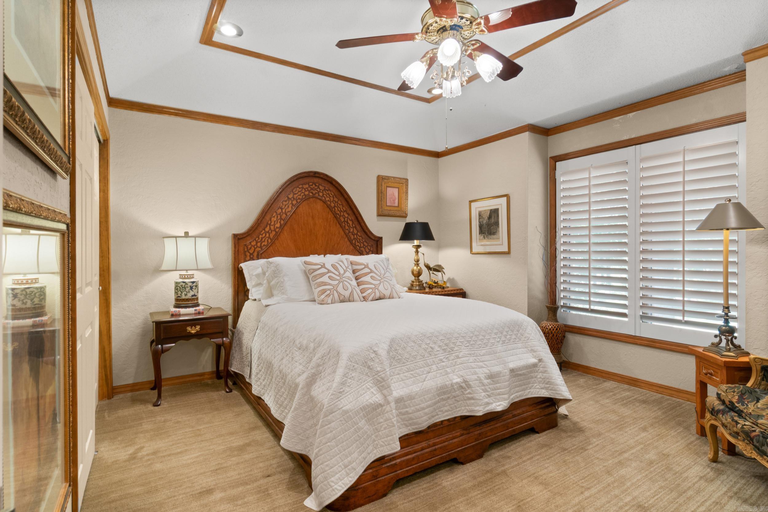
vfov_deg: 67.4
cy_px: 256
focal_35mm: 18
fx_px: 384
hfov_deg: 90.0
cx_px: 384
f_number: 9
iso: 250
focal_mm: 12
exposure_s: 1
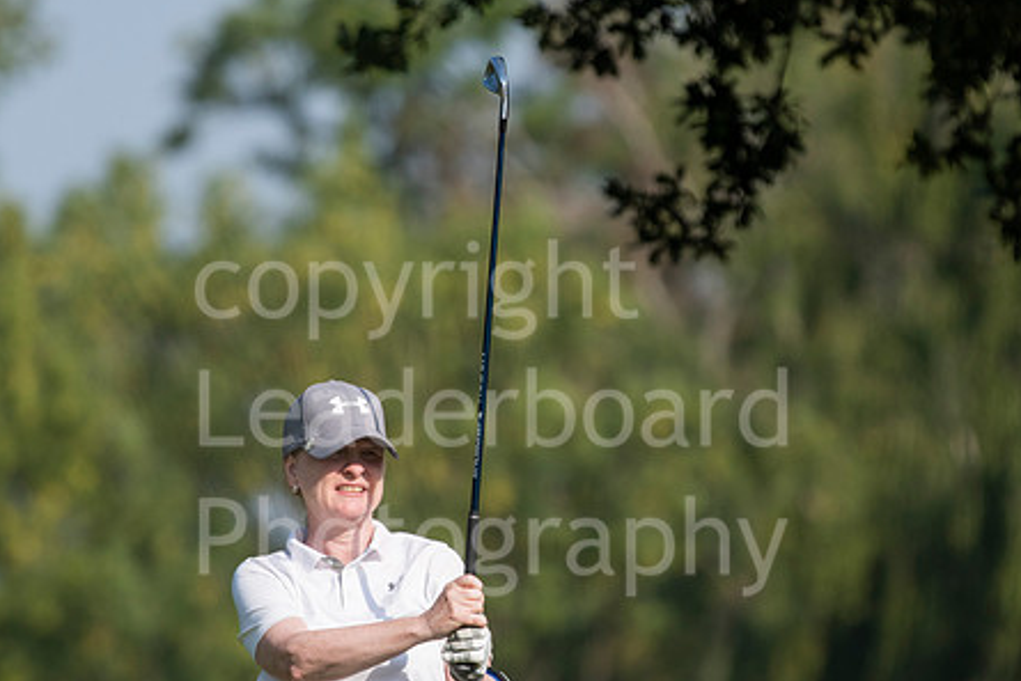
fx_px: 22184
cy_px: 430
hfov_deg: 2.6
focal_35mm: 782
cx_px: 496
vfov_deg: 1.8
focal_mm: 400
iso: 400
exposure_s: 1/2000
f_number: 5.6
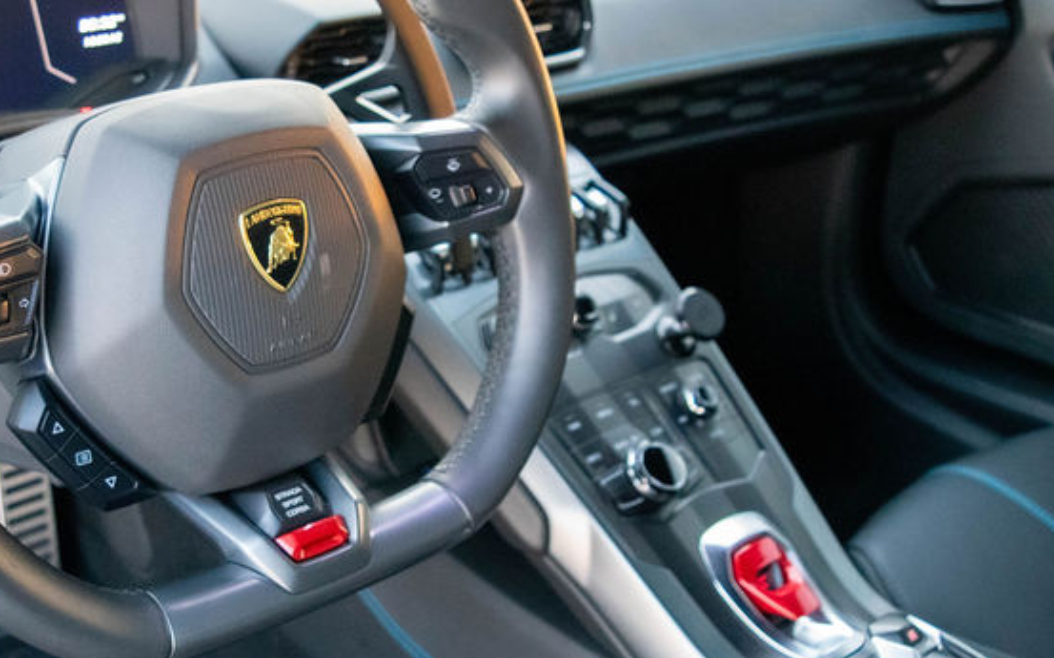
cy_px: 361
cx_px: 370
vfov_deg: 25.3
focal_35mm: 51
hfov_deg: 39.2
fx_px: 1464
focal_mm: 18
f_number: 3.5
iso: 2500
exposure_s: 1/60
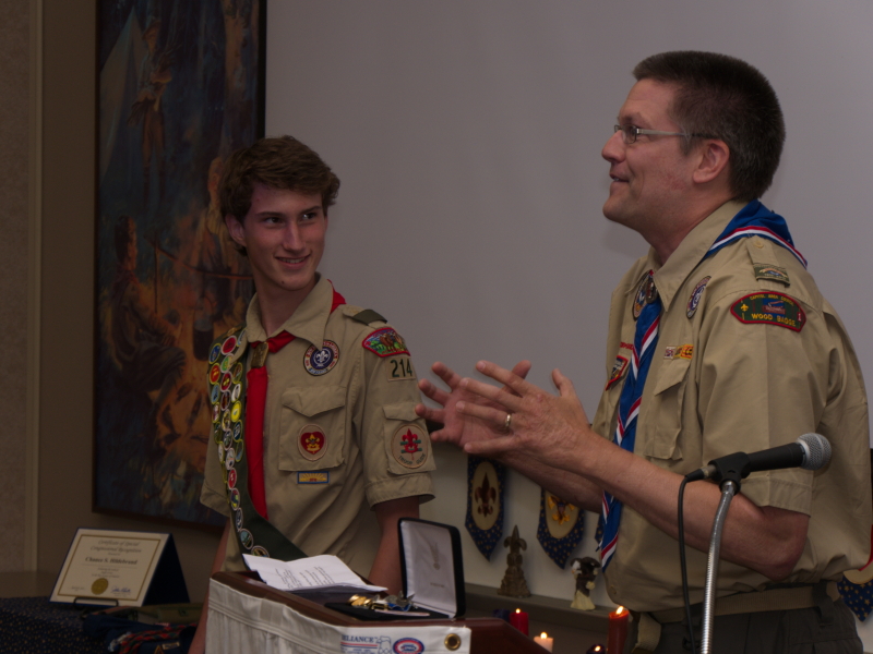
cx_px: 436
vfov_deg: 12.1
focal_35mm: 122
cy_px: 327
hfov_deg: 16.1
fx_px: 3077
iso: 200
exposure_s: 1/60
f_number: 5.2
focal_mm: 61
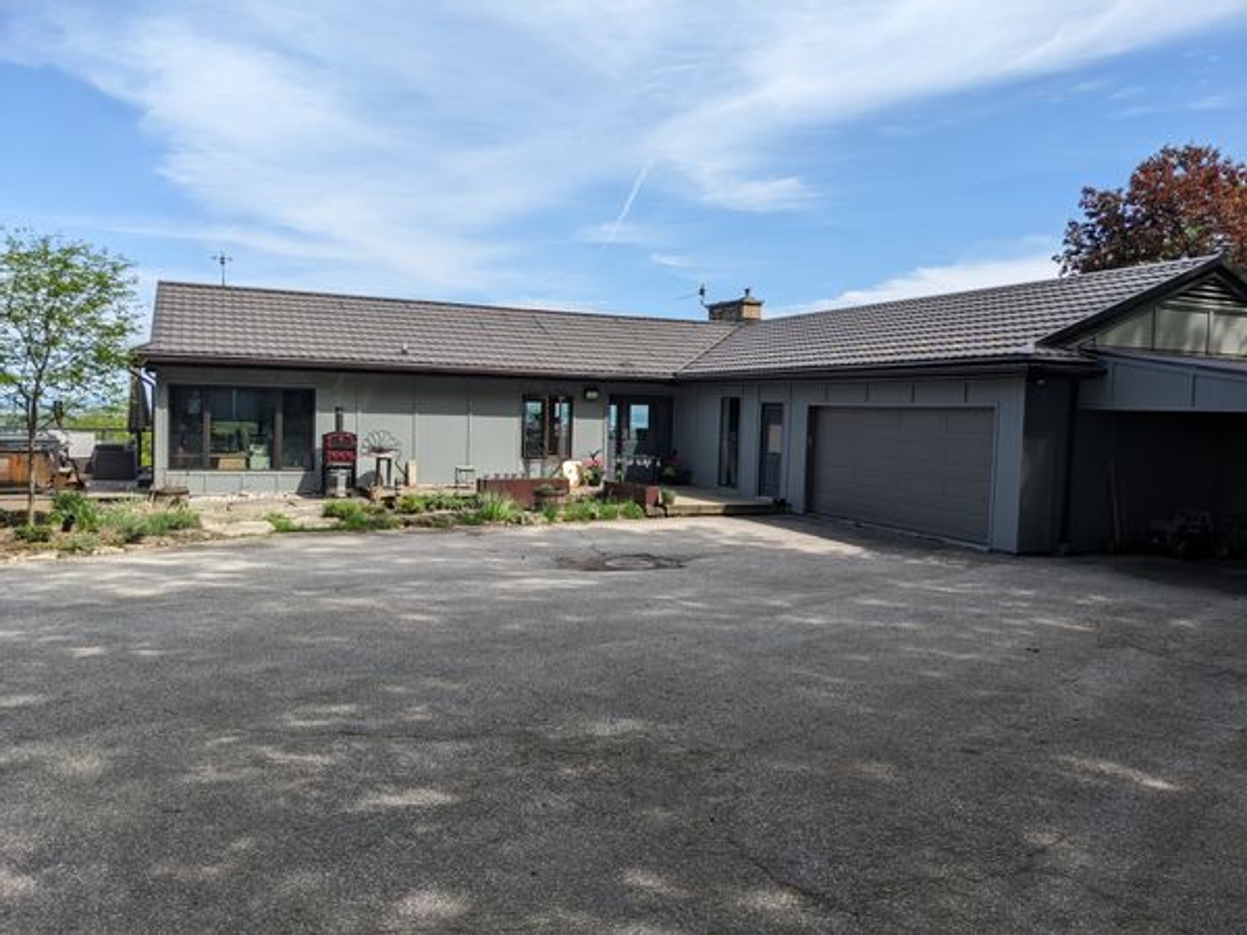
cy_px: 468
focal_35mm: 27
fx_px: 973
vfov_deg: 51.4
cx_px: 624
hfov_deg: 65.3
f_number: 1.73
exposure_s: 1/2597
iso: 60
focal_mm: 4.38
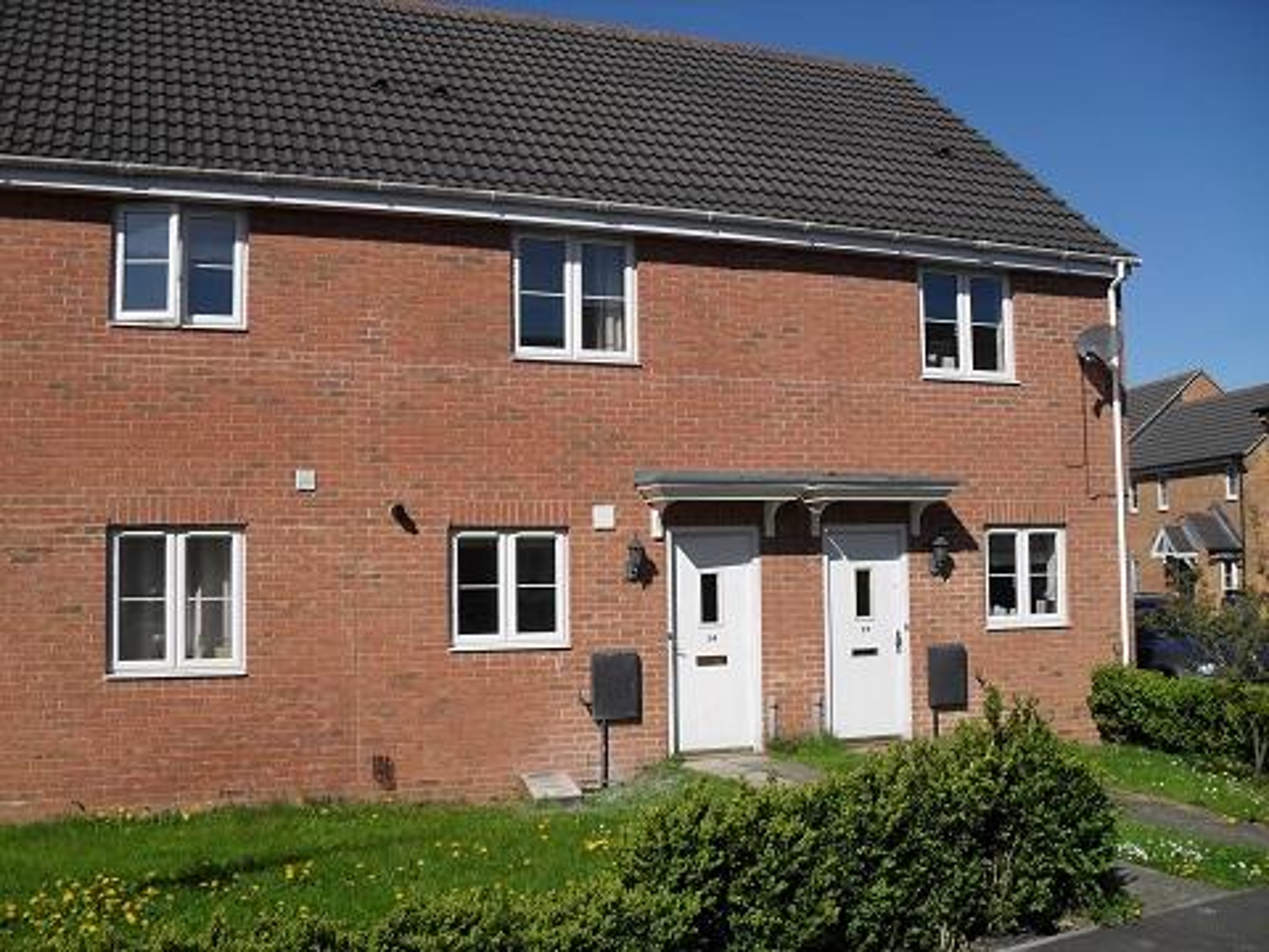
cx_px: 634
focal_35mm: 35
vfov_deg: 40.7
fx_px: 1283
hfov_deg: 52.6
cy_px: 476
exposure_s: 1/250
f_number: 8.9
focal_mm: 6.2
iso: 100
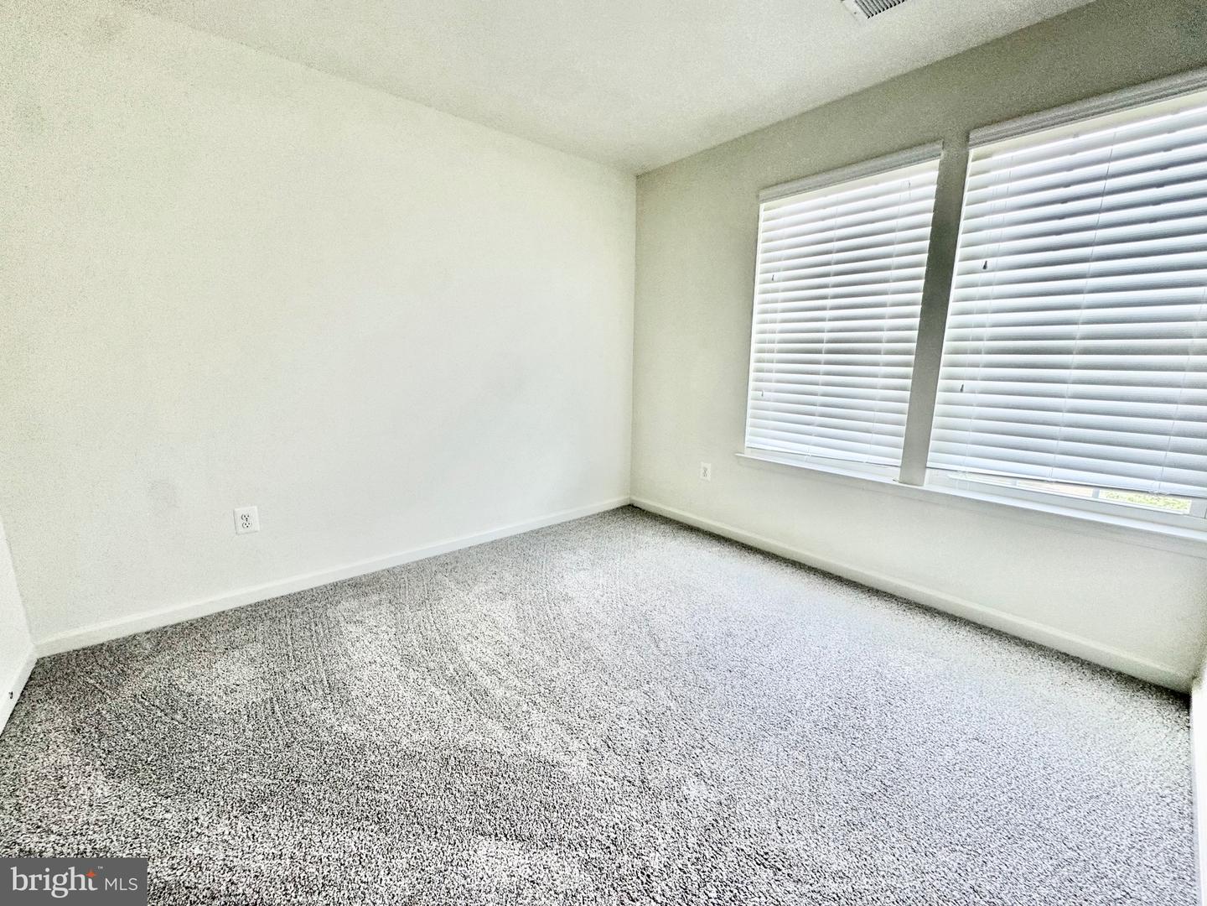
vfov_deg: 85.7
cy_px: 453
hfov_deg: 102.1
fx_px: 488
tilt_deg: -7.2
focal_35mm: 14
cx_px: 604
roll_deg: -0.8
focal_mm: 2.22
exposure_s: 1/99
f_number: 2.2
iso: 100
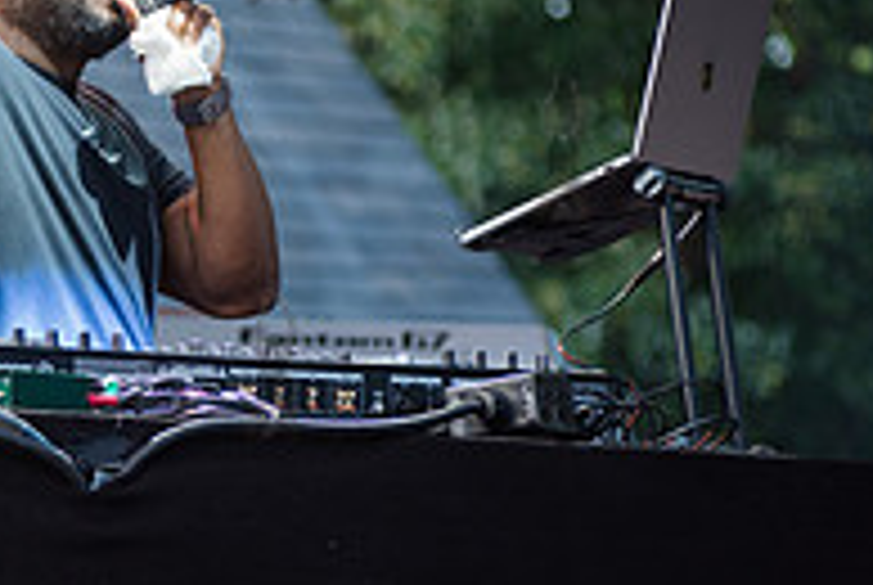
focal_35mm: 463
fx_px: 11245
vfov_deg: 3.0
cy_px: 142
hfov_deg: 4.4
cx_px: -310
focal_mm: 155
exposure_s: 1/320
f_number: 4
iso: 500
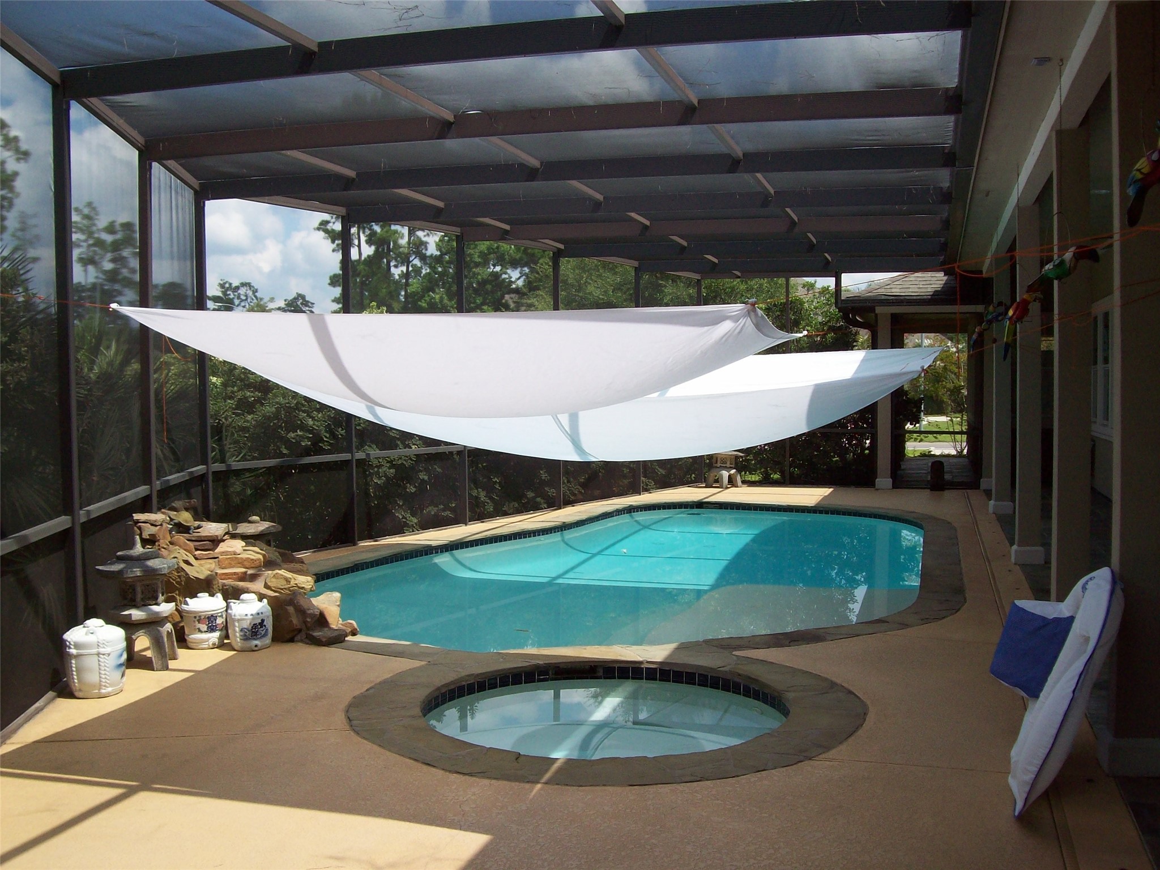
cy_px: 435
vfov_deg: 39.7
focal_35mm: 36
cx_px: 580
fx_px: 1206
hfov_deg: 51.4
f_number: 4.8
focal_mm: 6
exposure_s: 1/350
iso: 80
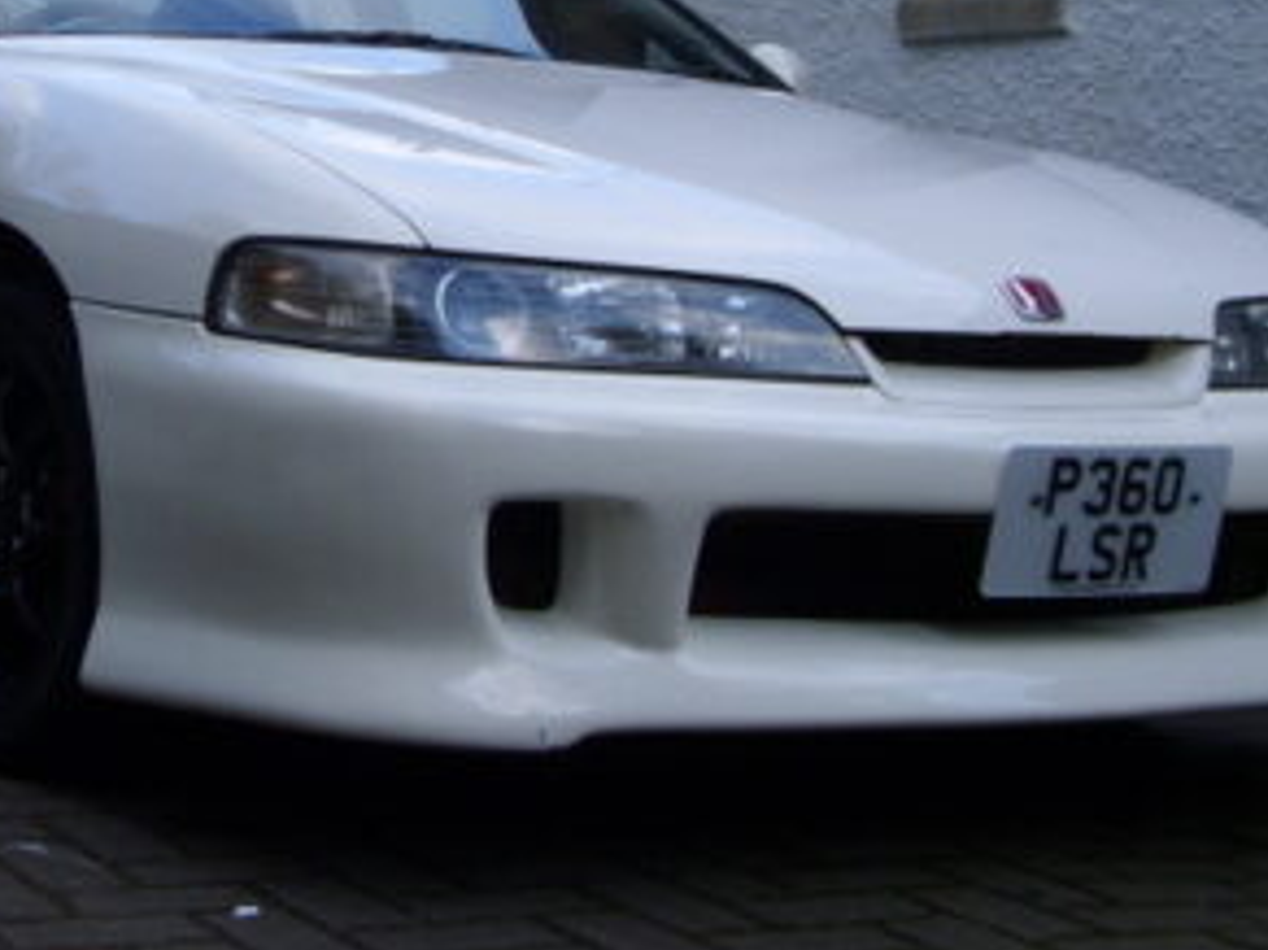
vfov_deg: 22.3
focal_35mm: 64
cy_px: 87
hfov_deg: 29.5
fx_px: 2343
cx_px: 240
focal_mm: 6.3
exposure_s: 1/296
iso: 50
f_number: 3.5
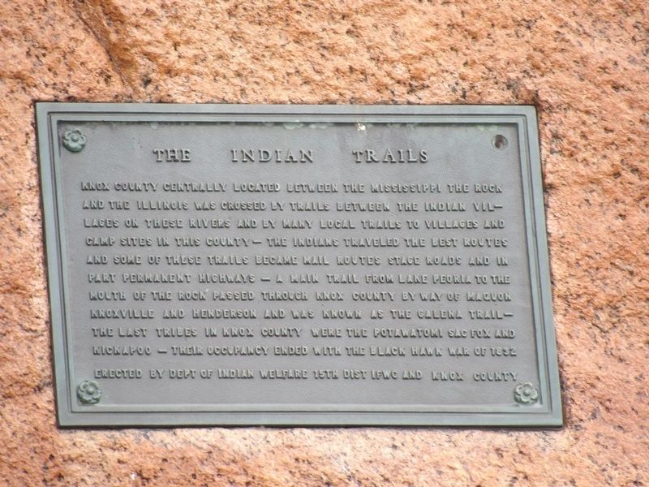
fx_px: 13480
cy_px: 244
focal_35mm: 719
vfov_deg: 2.1
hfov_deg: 2.8
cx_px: 324
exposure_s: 1/50
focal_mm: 128.9
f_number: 4.4
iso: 466
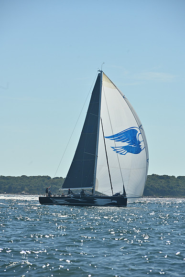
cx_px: 92
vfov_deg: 10.3
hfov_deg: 6.9
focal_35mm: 200
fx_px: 1541
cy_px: 138
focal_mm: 200
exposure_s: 1/1600
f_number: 10
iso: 250
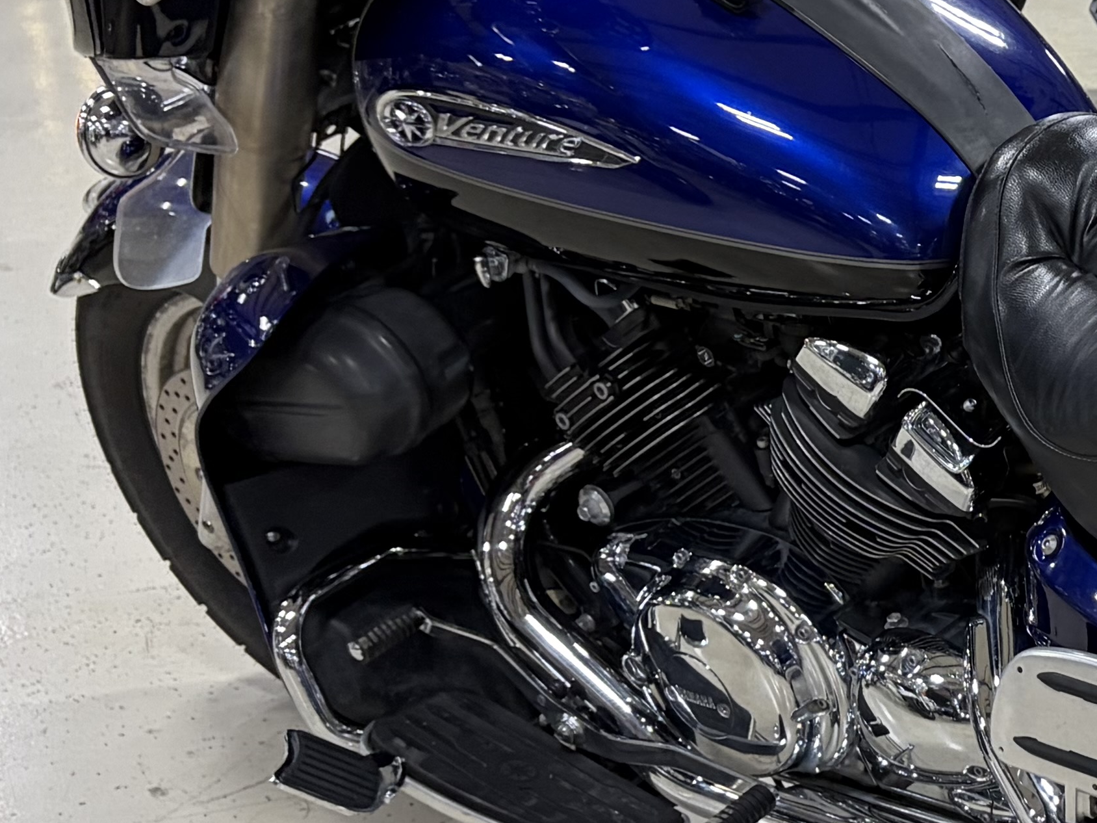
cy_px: 386
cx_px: 1447
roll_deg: -1.2
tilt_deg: -16.6
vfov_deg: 16.8
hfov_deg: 20.3
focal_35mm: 88
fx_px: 2789
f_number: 1.6
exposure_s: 1/60
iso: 125
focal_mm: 5.96
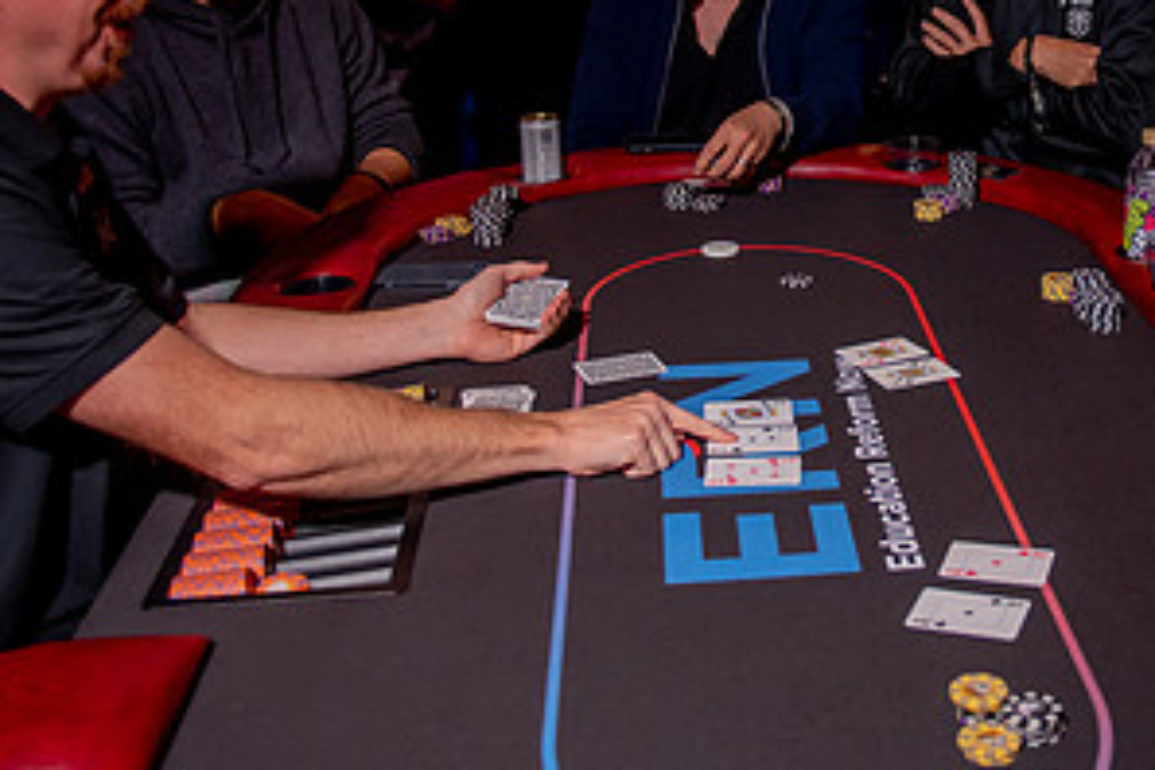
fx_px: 1829
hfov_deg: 33.8
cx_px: 964
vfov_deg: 23.2
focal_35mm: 57
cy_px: 82
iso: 1600
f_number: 2.8
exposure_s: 1/500
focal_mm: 26
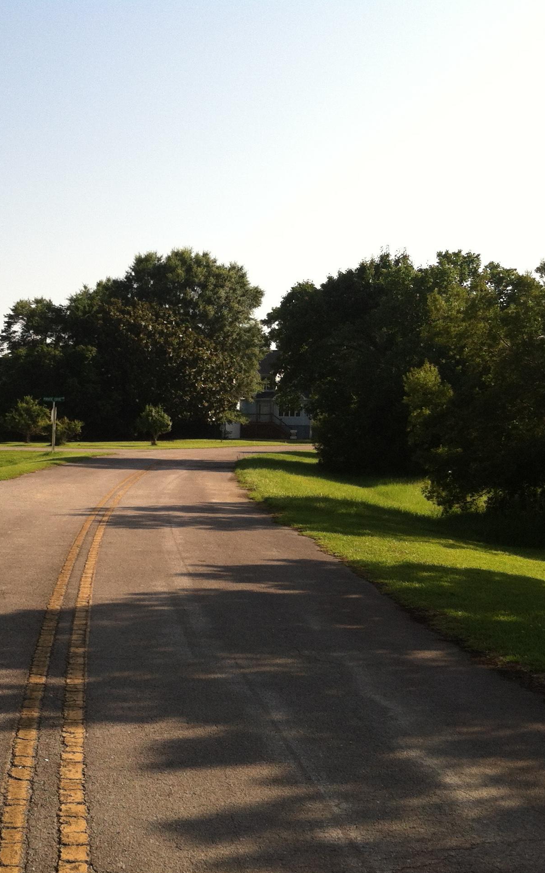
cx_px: 129
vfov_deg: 40.3
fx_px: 1188
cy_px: 439
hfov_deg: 25.5
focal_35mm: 50
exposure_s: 1/882
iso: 80
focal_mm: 3.85
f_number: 2.8
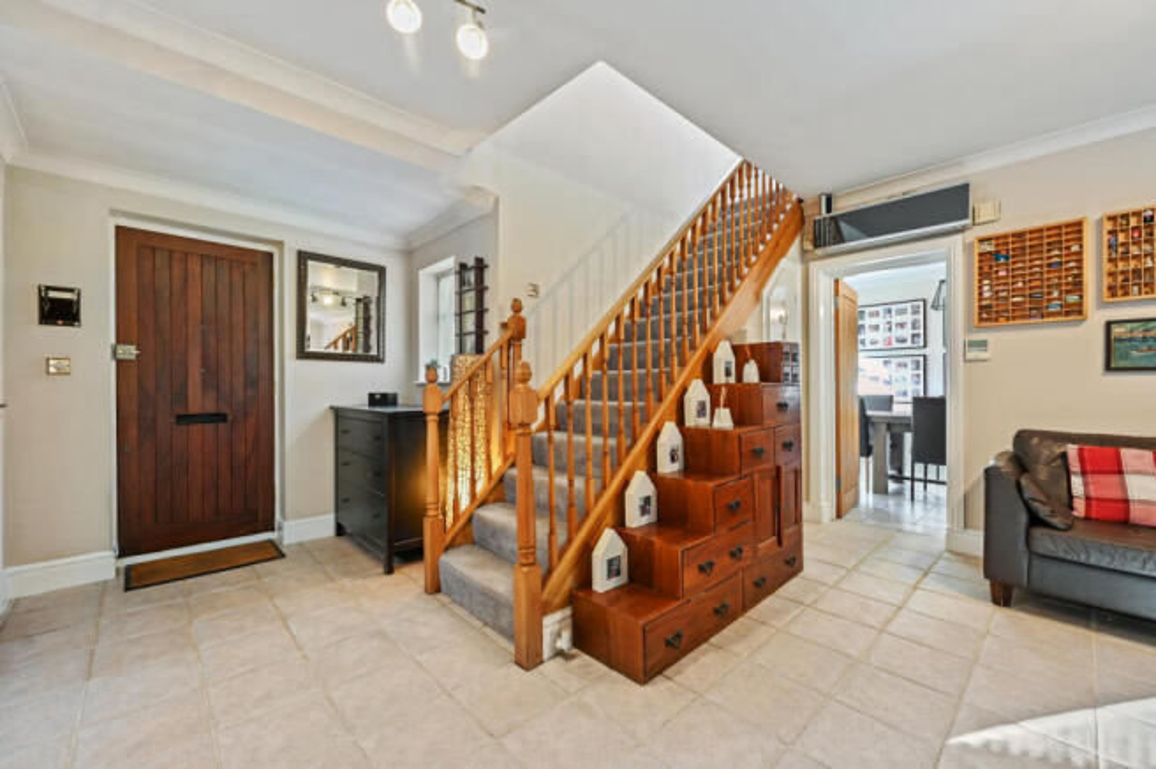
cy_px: 384
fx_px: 449
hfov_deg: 104.3
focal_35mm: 14
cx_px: 578
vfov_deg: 81.1
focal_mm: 14
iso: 320
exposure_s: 1/5
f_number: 5.6
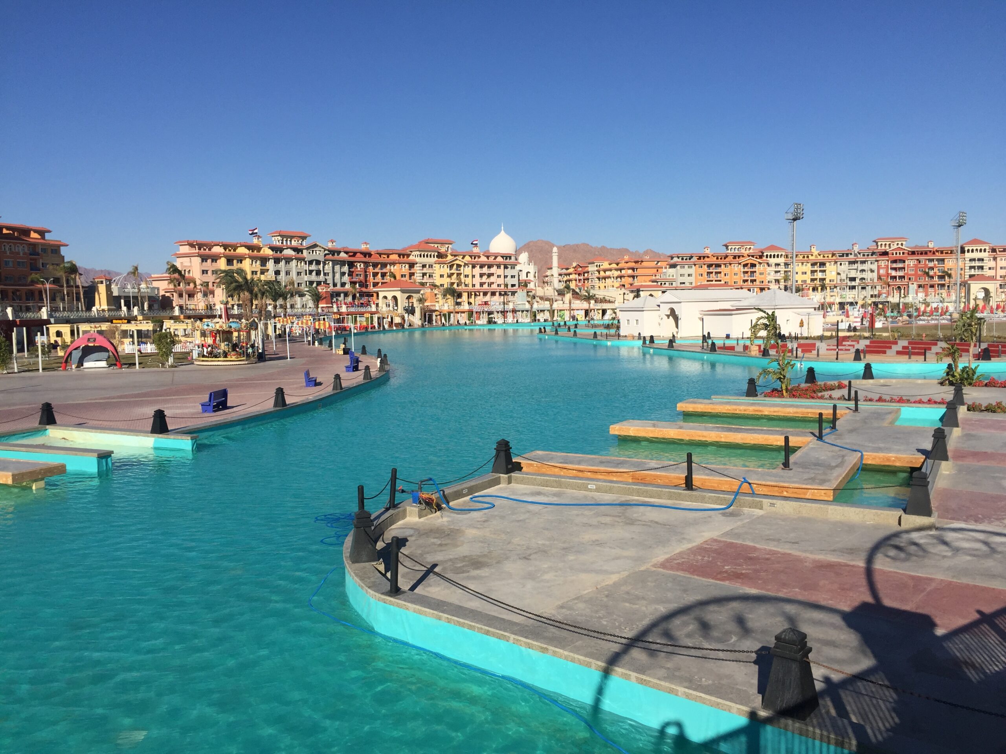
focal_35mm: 29
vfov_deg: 48.2
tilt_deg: -5.1
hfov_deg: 61.7
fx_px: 843
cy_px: 377
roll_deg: +0.6
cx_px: 503
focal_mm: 4.15
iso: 32
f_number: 2.2
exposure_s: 1/3968
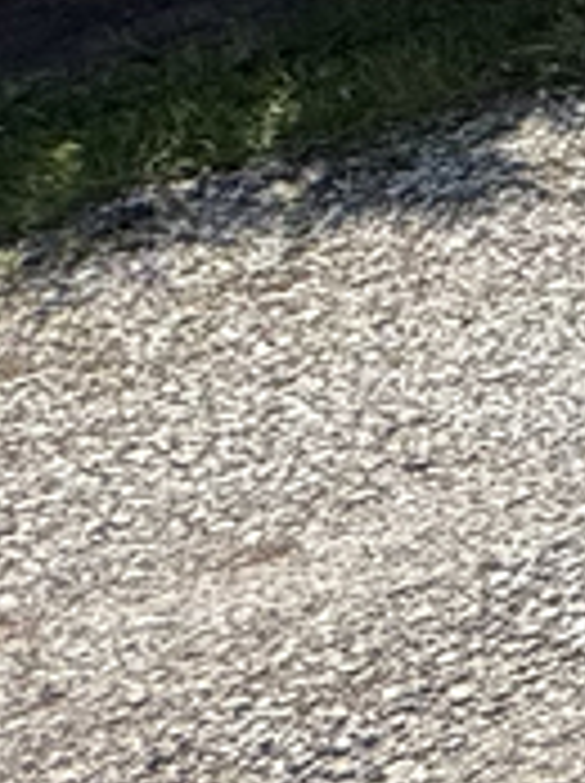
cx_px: 2484
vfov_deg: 15.1
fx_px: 2620
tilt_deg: -9.1
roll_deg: -0.2
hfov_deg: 7.5
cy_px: -549
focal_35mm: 116
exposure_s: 1/1189
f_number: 2.2
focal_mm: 2.22
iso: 50
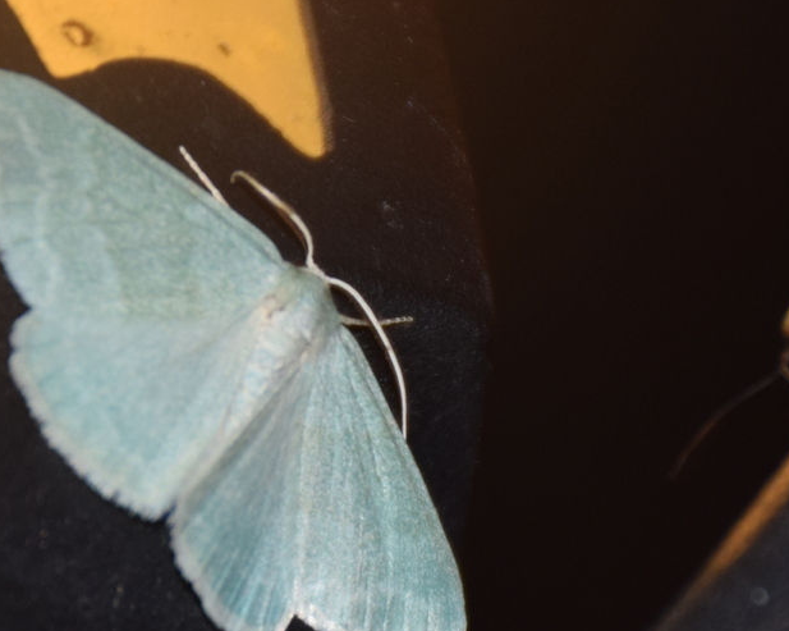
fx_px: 7165
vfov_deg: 5.0
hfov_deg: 6.3
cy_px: 372
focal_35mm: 307
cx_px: 251
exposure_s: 1/60
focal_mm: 140
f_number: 5.6
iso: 320
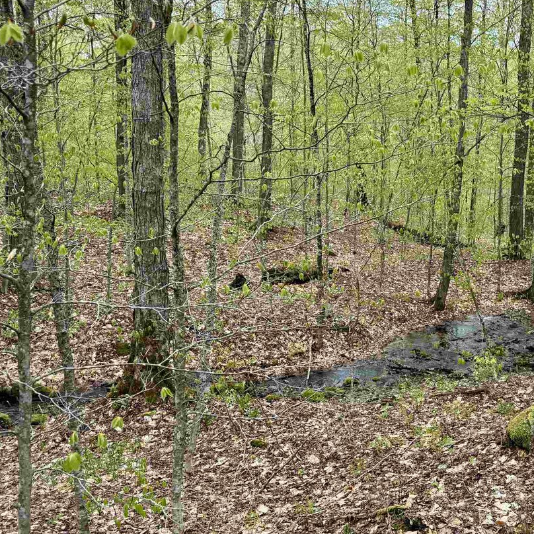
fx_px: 733
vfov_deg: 40.0
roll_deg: +0.1
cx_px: 410
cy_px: 254
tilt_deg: -9.6
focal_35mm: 42
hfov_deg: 38.8
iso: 80
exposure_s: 1/750
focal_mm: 6.76
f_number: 1.78
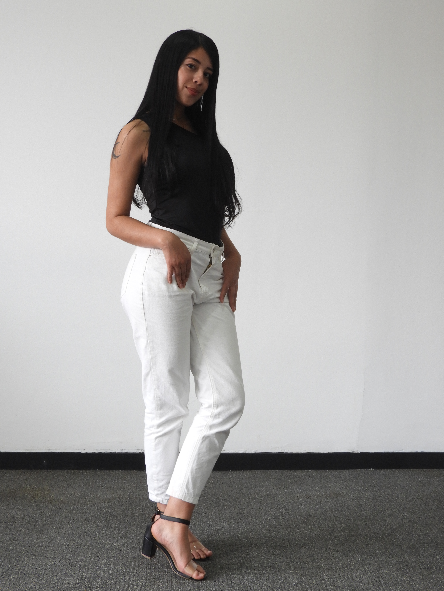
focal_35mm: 60
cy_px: 296
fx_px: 1026
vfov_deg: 32.2
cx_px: 222
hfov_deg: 24.4
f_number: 4.2
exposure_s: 1/30
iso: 180
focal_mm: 10.7
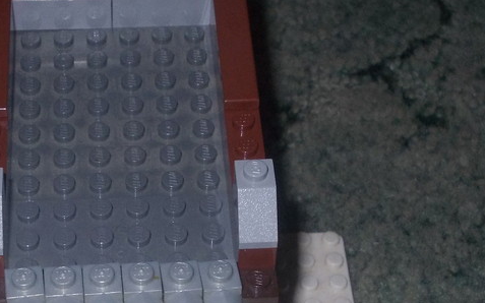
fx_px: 1348
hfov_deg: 20.2
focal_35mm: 102
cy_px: 301
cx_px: 120
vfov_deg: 12.7
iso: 200
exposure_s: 1/30
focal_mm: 7.2
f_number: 3.6
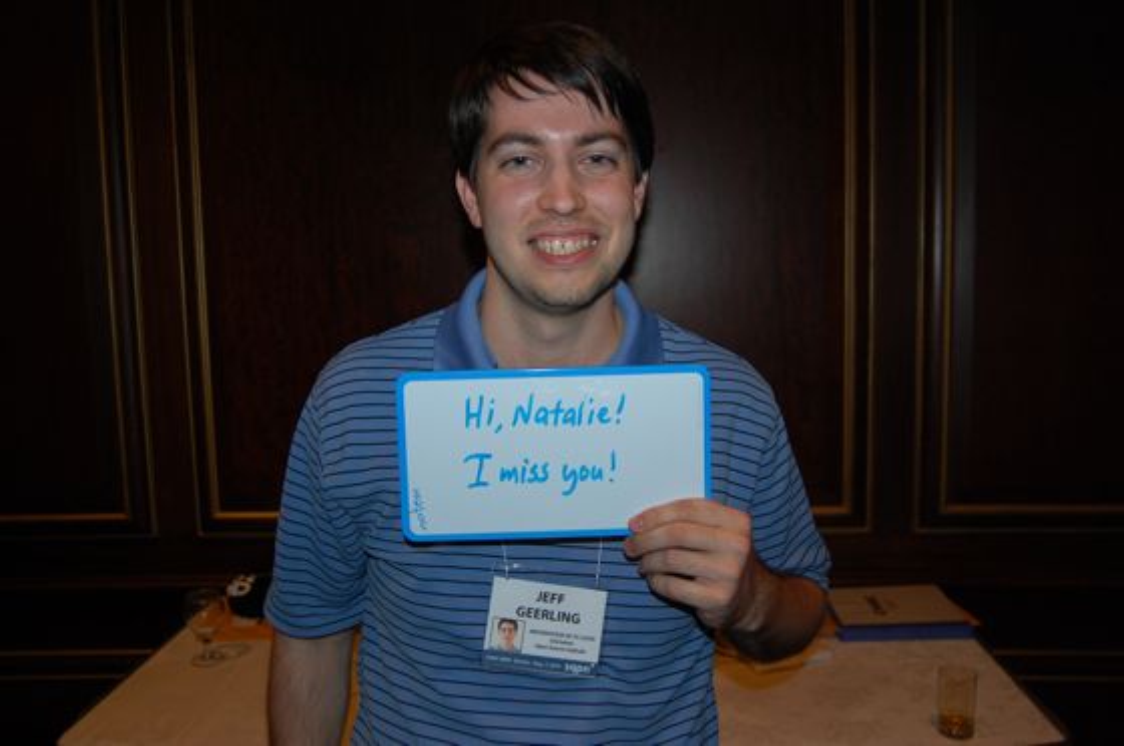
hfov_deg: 62.0
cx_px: 562
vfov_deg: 43.5
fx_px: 936
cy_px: 373
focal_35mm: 30
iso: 400
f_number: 3.8
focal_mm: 20
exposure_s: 1/60
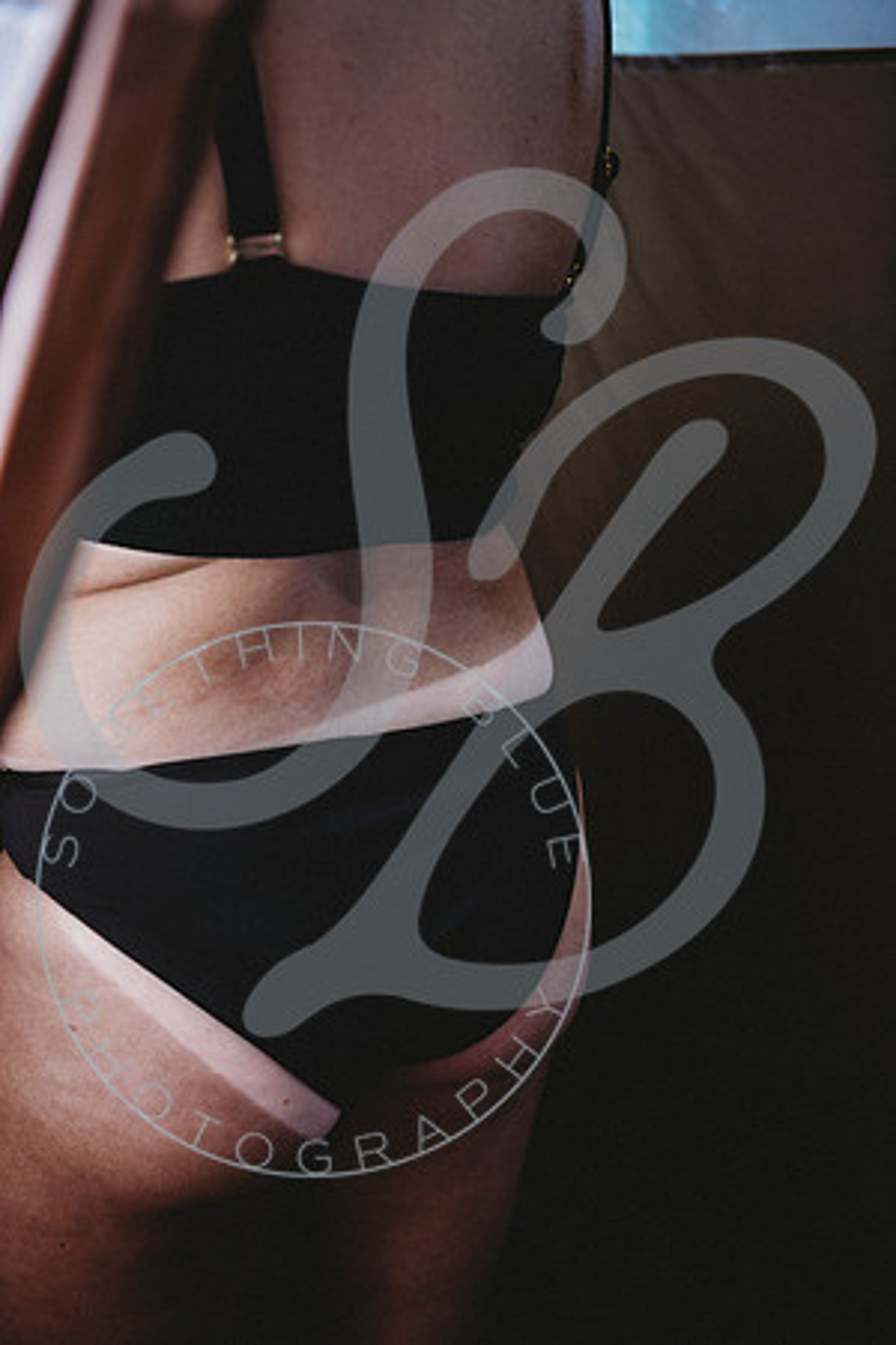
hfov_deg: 29.9
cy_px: 672
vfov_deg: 43.6
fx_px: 1680
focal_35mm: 45
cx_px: 448
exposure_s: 1/125
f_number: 2.8
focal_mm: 45
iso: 100
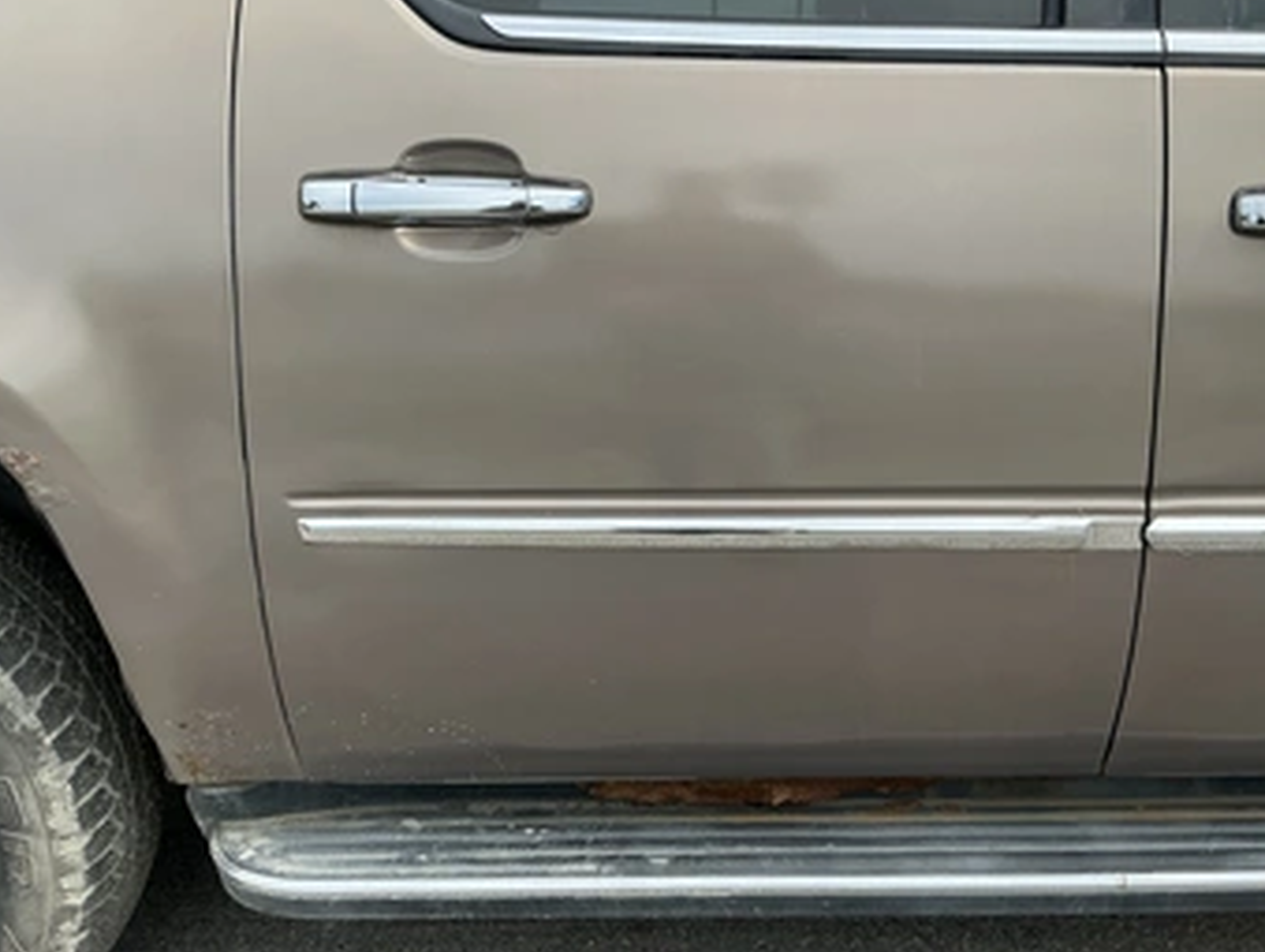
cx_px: 690
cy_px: 396
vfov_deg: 42.9
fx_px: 1207
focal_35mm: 33
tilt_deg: -10.5
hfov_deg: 55.2
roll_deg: -1.6
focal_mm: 3
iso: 25
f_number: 1.8
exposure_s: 1/759
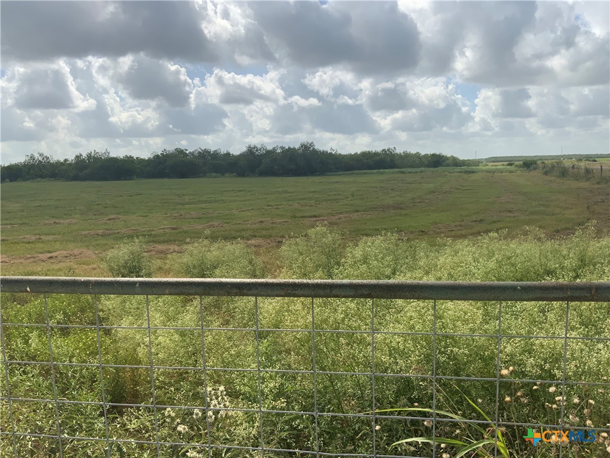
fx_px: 511
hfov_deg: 61.7
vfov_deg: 48.2
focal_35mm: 29
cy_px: 229
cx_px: 305
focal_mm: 3
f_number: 1.8
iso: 20
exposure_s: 1/3788
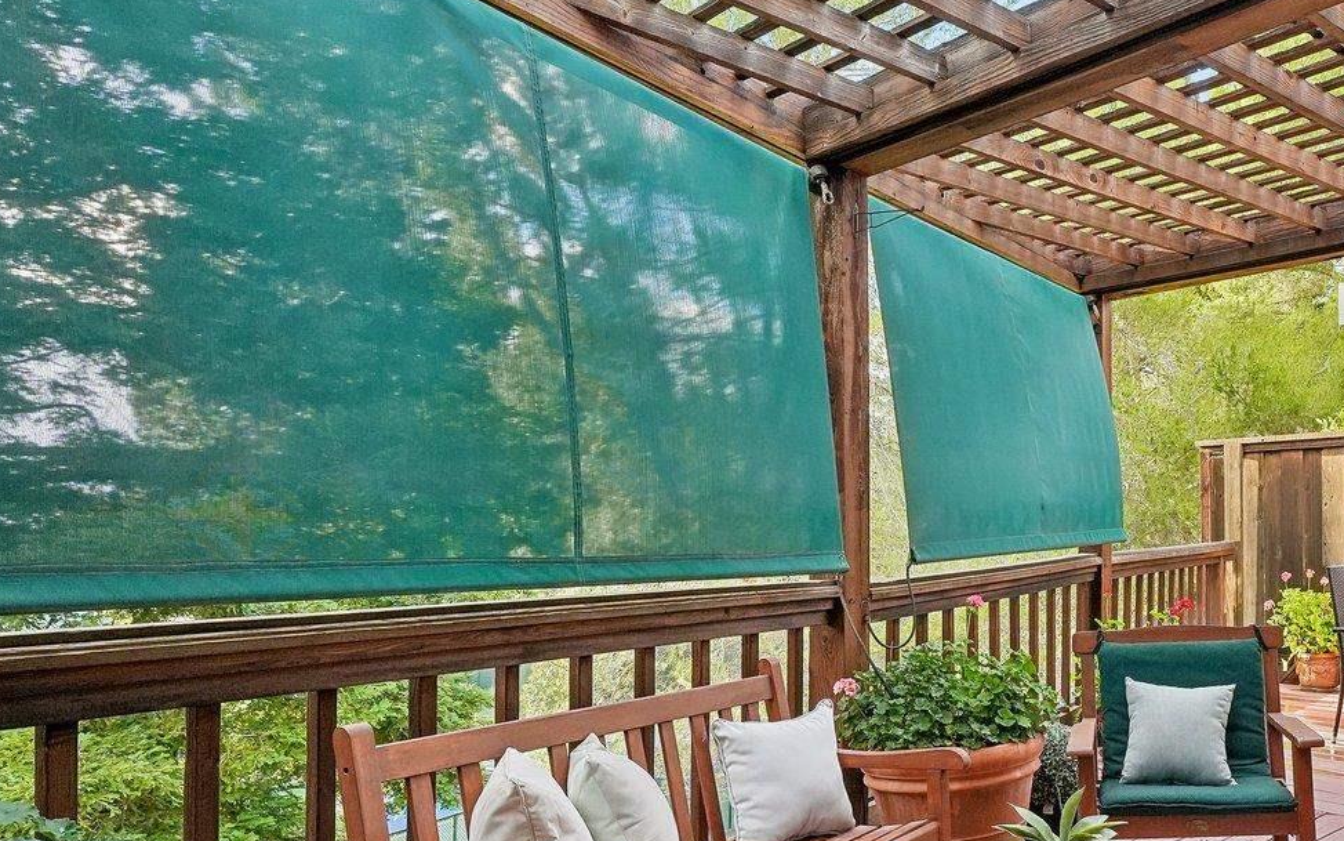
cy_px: 517
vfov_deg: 41.6
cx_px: 1097
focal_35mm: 30
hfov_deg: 57.6
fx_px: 1099
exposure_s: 1/160
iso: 640
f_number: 8
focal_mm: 14
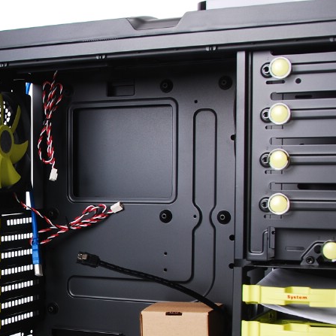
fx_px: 802
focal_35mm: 73
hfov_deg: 23.0
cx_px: 22
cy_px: 238
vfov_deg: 23.5
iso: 100
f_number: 8
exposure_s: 1/40
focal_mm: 20
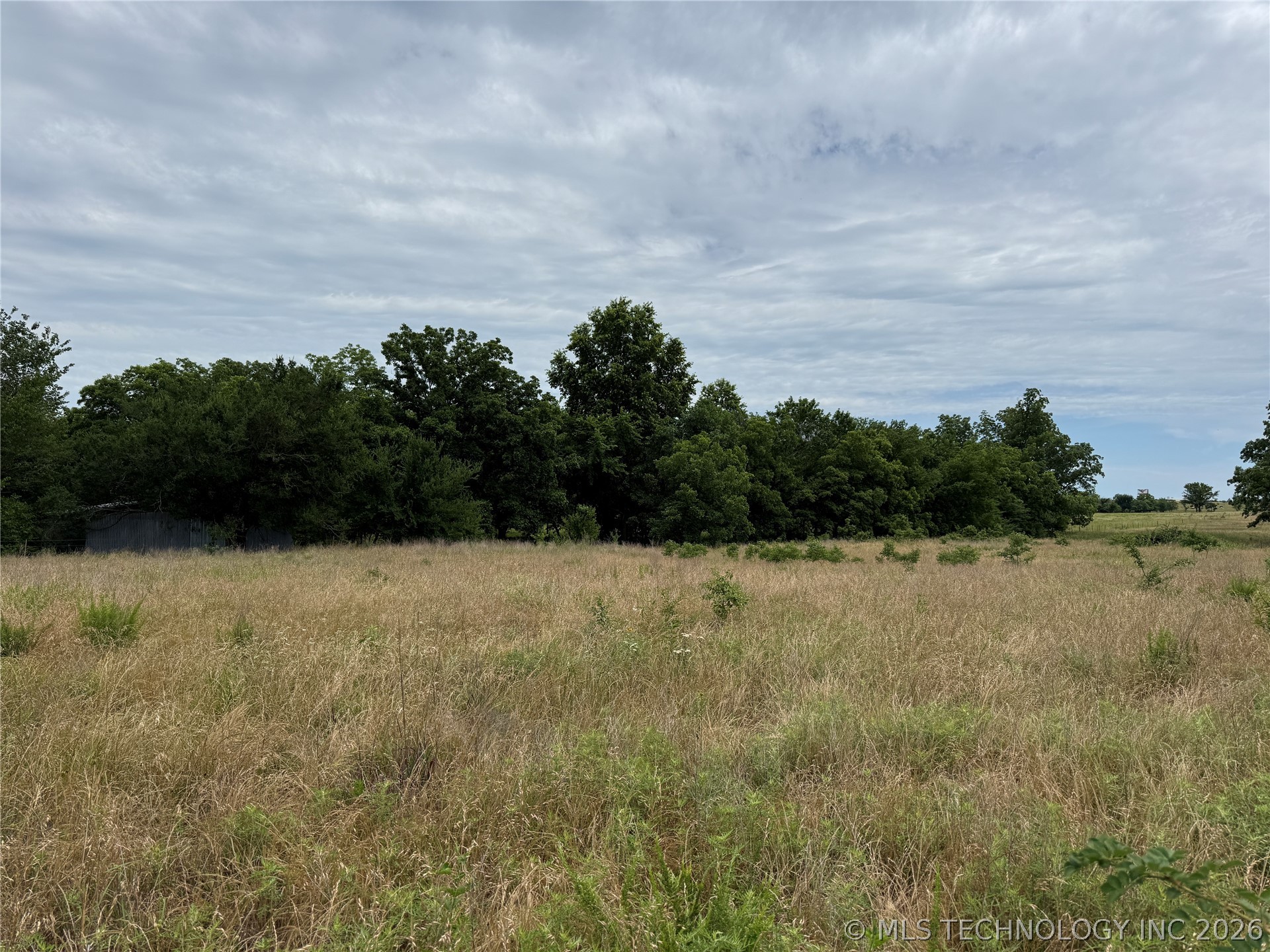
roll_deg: -0.5
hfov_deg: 71.6
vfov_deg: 56.8
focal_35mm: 24
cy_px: 476
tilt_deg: +1.4
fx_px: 881
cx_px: 635
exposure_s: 1/9091
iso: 80
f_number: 1.78
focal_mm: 6.76
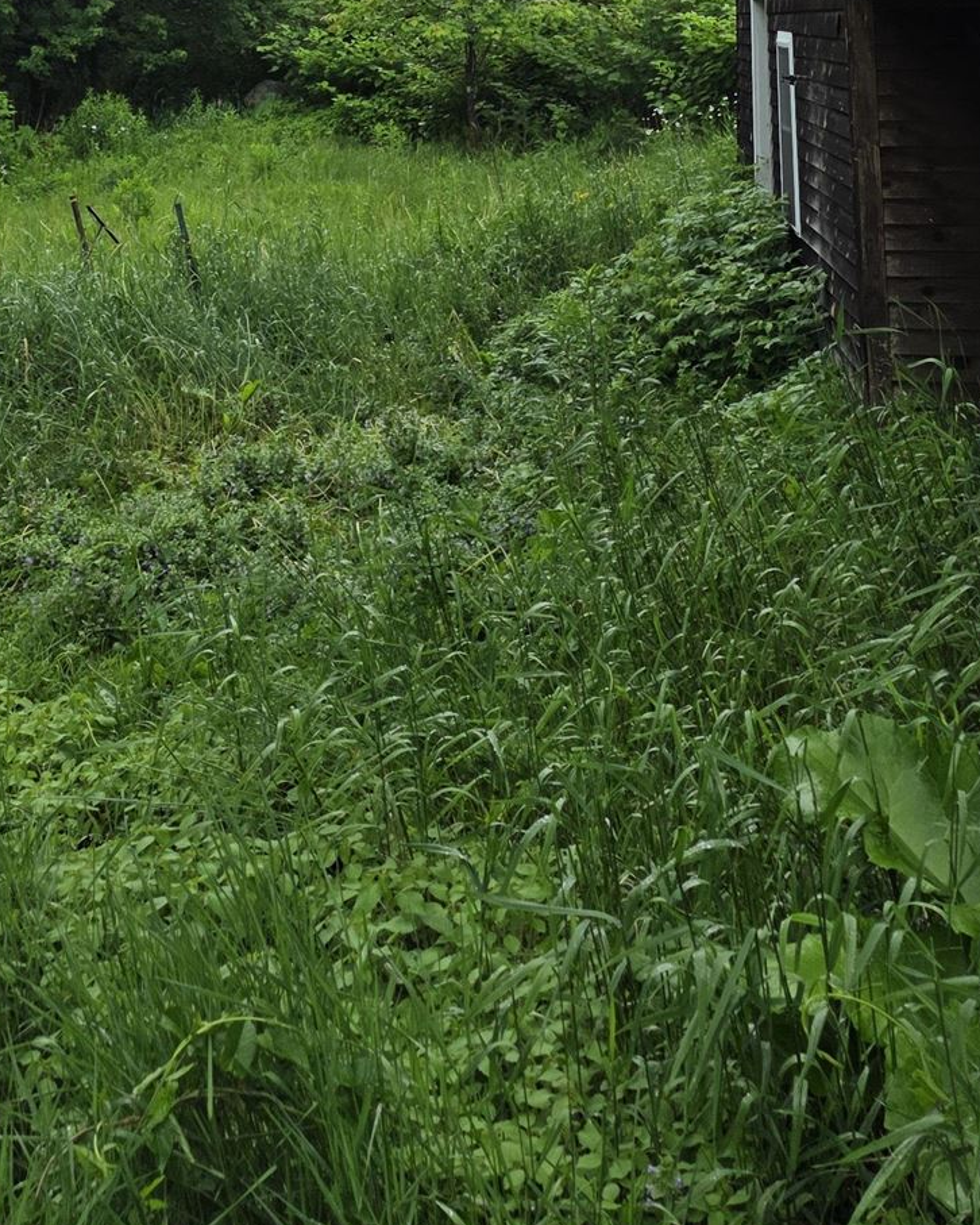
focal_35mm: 57
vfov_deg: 29.4
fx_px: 2066
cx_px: 309
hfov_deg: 26.5
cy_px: -161
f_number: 1.7
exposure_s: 1/1488
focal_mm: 6.25
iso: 80
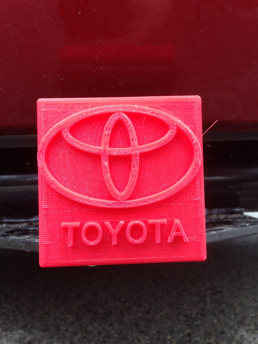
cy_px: 172
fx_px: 328
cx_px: 129
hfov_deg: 42.9
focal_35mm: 33
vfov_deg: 55.4
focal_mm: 4.12
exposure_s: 1/120
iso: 80
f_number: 2.4
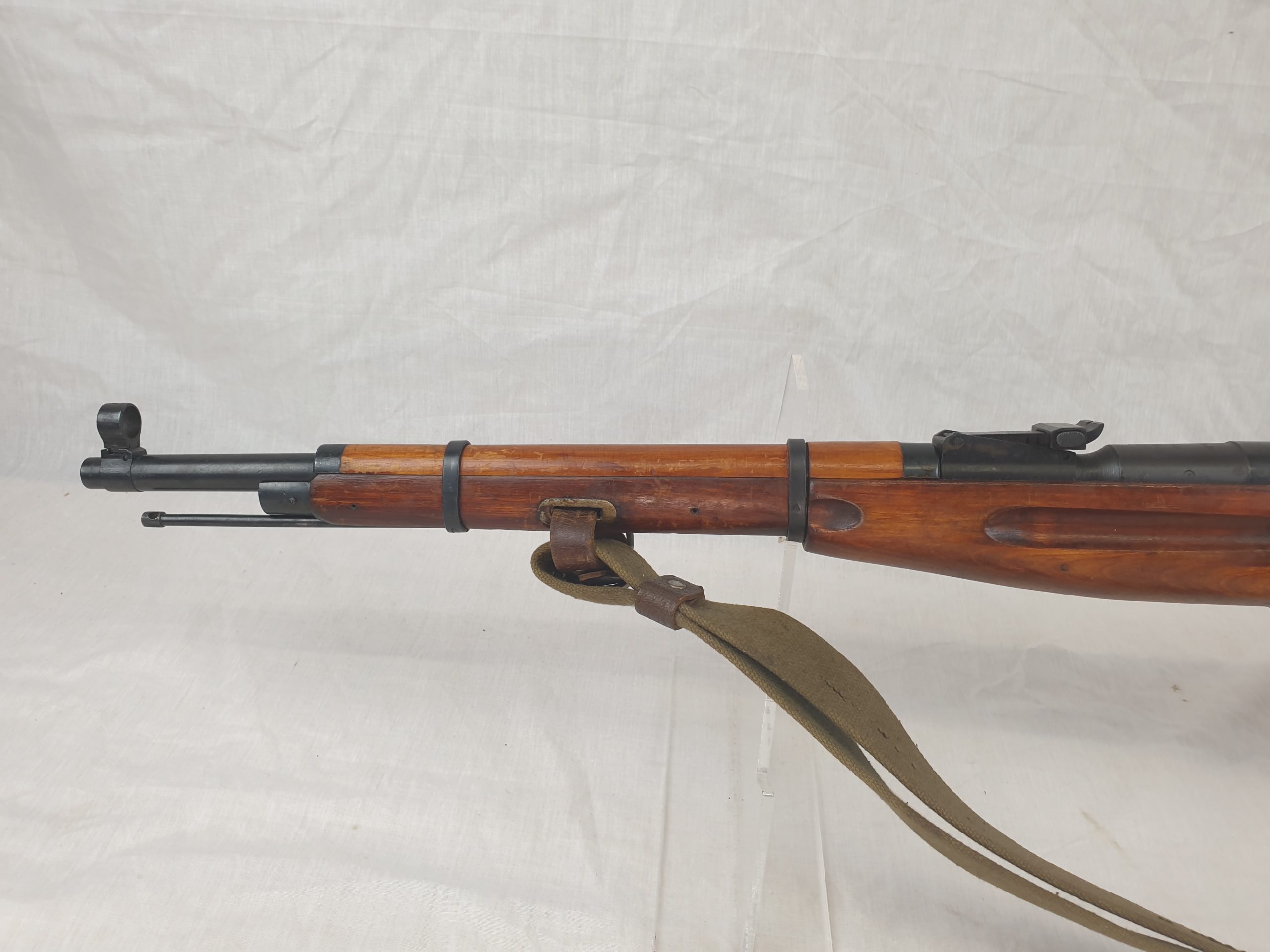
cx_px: 635
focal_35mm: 26
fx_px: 954
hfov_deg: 67.3
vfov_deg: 53.1
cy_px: 476
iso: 50
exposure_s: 1/50
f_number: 2.4
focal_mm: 4.3
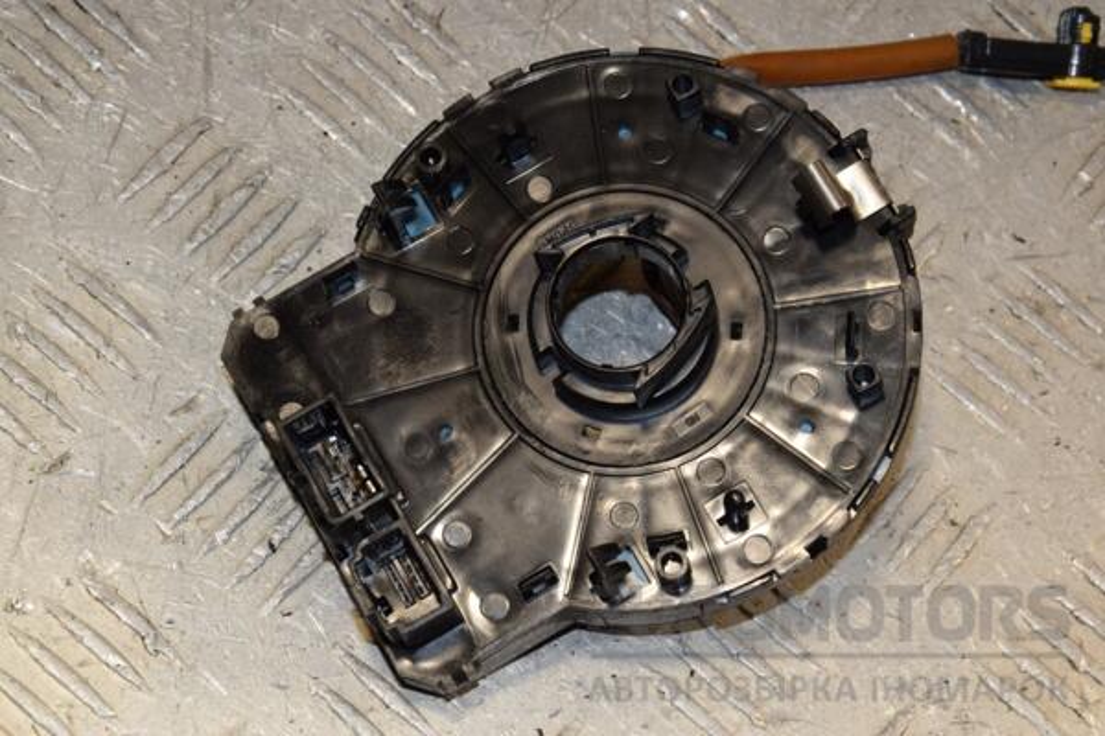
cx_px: 552
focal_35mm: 112
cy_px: 368
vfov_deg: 12.2
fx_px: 3453
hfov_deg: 18.2
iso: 800
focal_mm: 75
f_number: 11
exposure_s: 1/200
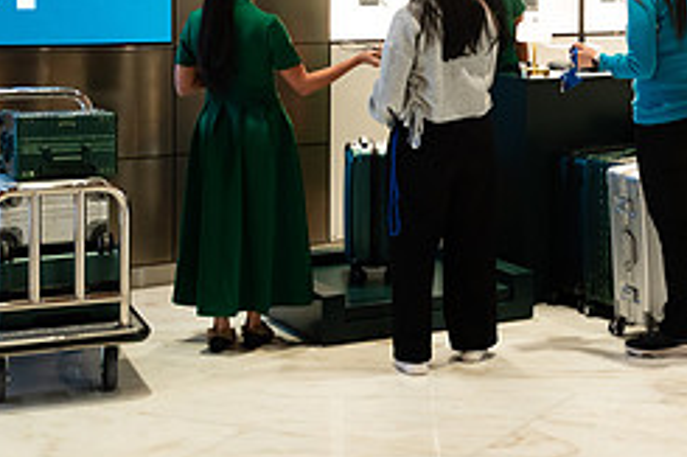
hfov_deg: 23.6
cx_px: 670
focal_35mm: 83
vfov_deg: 16.1
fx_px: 1583
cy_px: 14
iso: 800
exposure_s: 1/200
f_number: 3.2
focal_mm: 34.5
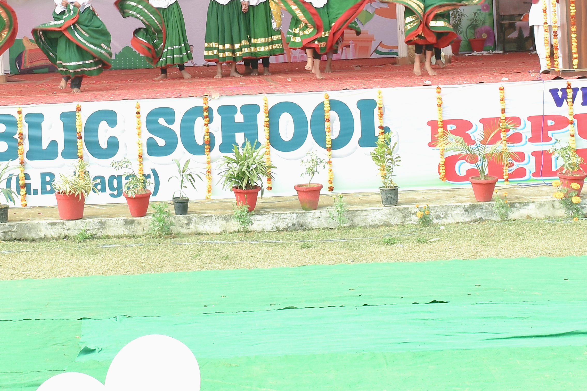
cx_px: 168
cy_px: -19
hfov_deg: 23.2
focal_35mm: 87
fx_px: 1418
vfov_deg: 15.4
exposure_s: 1/125
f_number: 6.3
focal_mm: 22
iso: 160
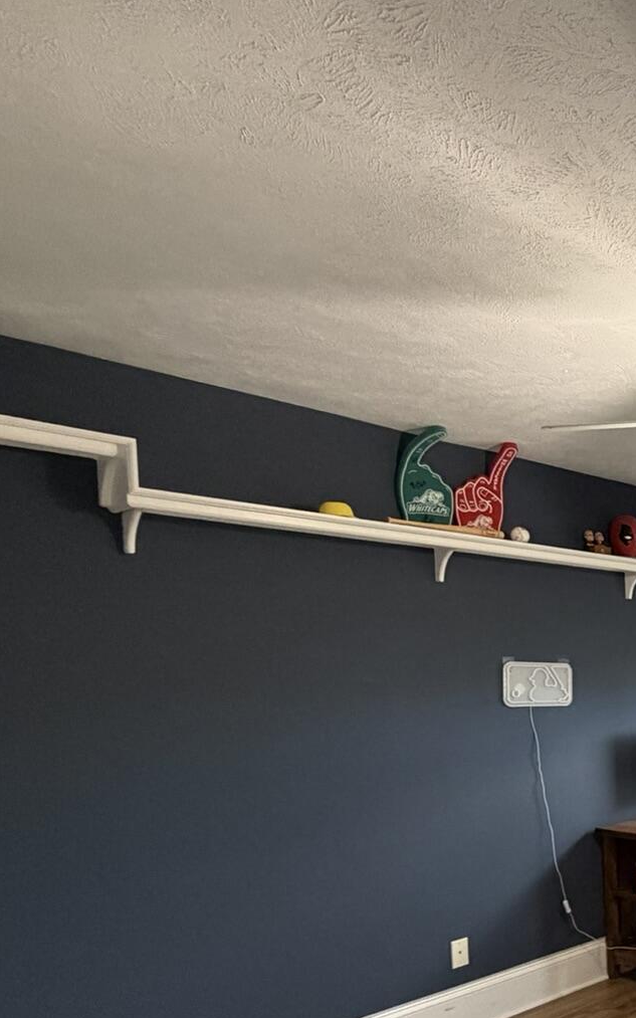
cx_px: 849
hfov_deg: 31.2
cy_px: 718
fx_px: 832
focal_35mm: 30
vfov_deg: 60.6
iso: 400
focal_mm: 2.22
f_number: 2.2
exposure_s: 1/60
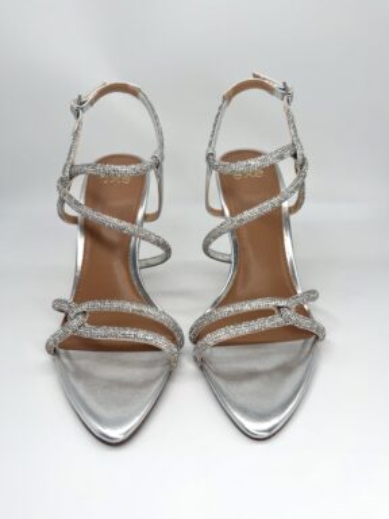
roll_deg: -0.6
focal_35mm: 25
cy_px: 262
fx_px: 375
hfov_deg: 54.9
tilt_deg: -23.2
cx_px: 192
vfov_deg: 69.4
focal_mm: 6.76
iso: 80
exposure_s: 1/2232
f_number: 1.78
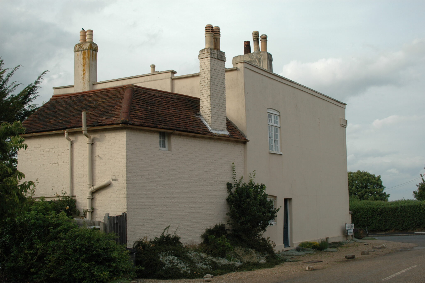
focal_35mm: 42
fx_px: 495
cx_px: 212
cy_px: 142
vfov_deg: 31.8
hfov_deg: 46.4
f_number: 7.1
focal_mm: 28
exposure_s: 1/320
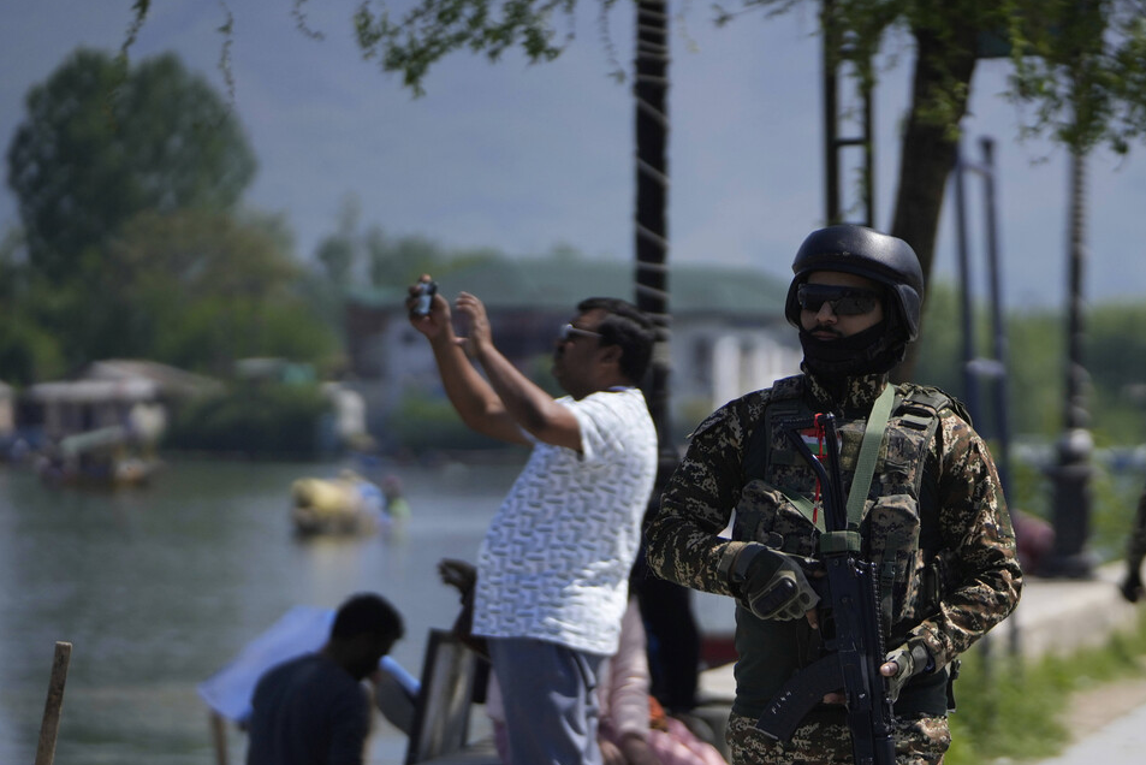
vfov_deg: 5.7
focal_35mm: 240
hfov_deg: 8.6
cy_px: 634
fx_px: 7642
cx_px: 827
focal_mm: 143
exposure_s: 1/8000
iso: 400
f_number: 2.8
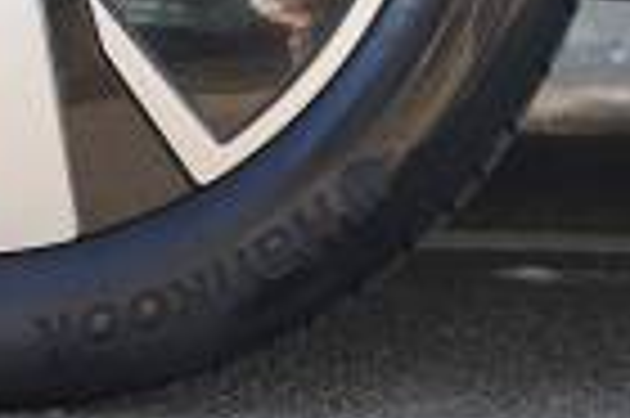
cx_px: -50
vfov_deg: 6.9
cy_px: -382
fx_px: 3350
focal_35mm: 192
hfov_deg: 10.6
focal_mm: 41.8
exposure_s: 1/60
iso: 125
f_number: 4
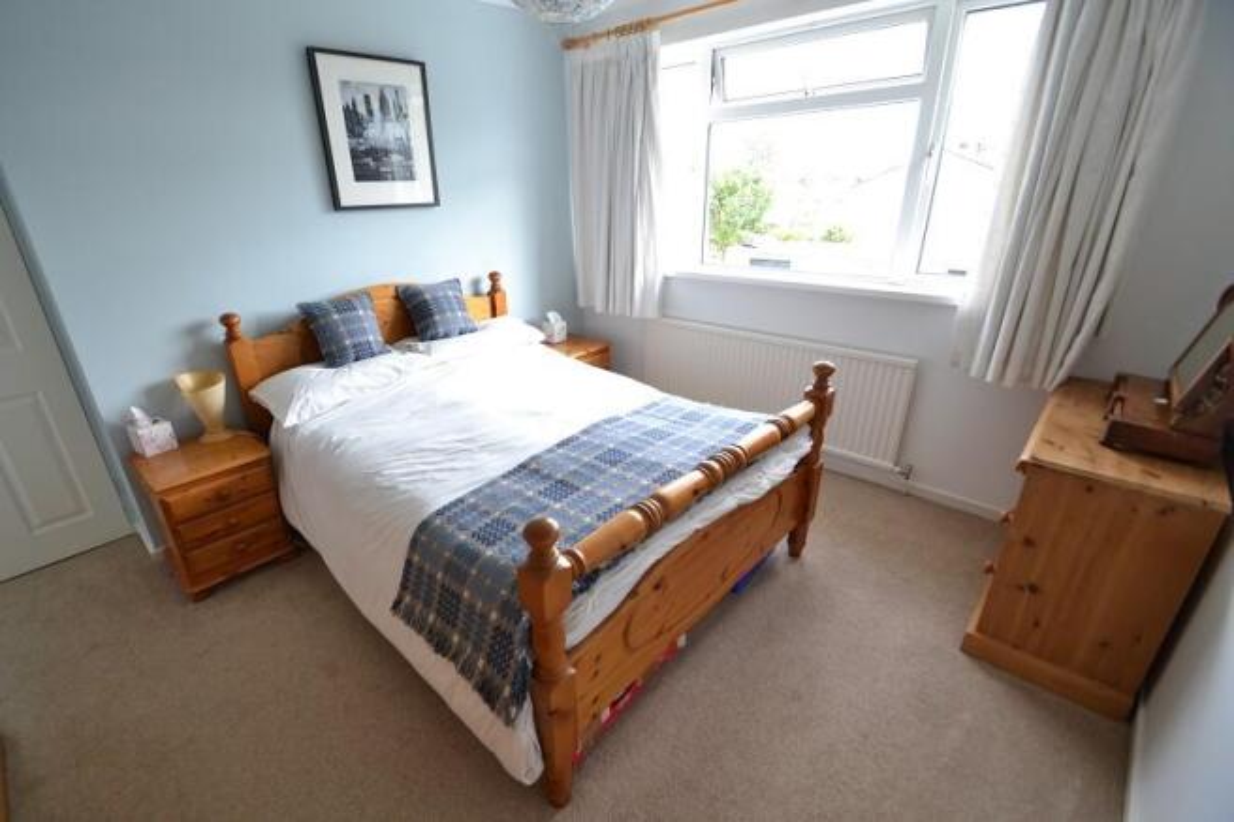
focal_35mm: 15
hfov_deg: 100.4
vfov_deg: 77.3
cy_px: 411
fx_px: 514
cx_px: 617
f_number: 4.5
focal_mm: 10
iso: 400
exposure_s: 1/80
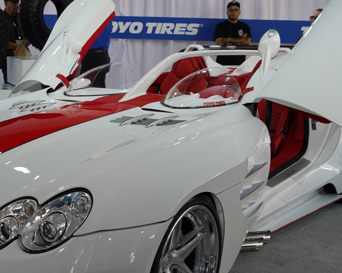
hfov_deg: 35.1
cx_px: 120
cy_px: 160
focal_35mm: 53
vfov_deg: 28.6
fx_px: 536
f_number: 5.6
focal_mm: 28
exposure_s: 1/50
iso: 100
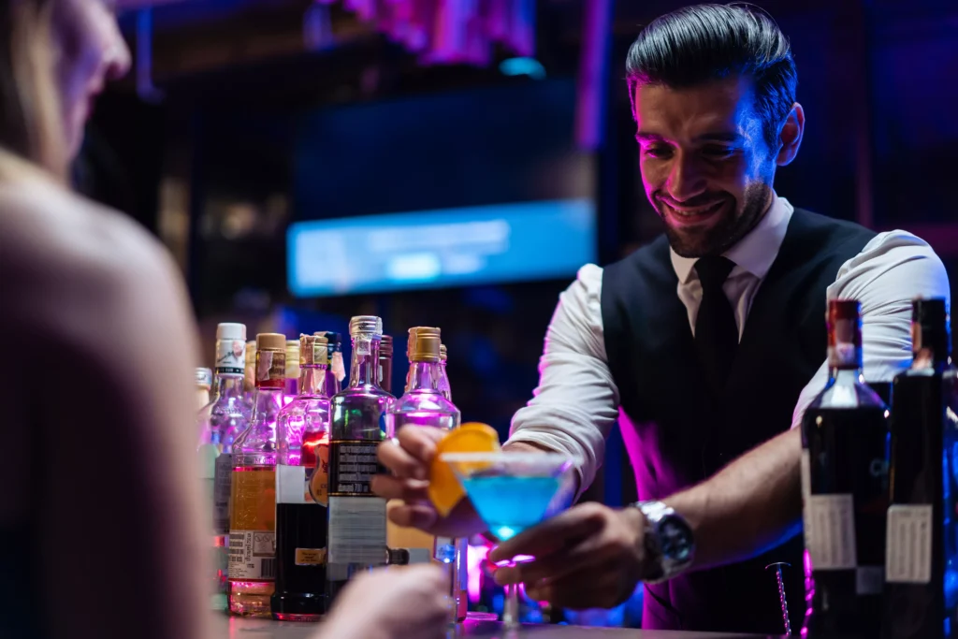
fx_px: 1464
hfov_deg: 36.2
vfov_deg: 24.6
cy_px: 320
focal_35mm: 55
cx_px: 479
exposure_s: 1/250
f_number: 1.8
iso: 800
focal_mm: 55
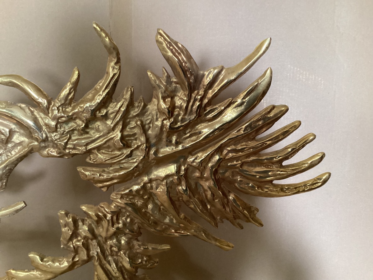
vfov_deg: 45.4
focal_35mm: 31
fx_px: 334
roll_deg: -4.2
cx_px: 186
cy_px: 140
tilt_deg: -16.9
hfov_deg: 58.4
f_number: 2.4
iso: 400
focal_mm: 3.3
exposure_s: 1/33
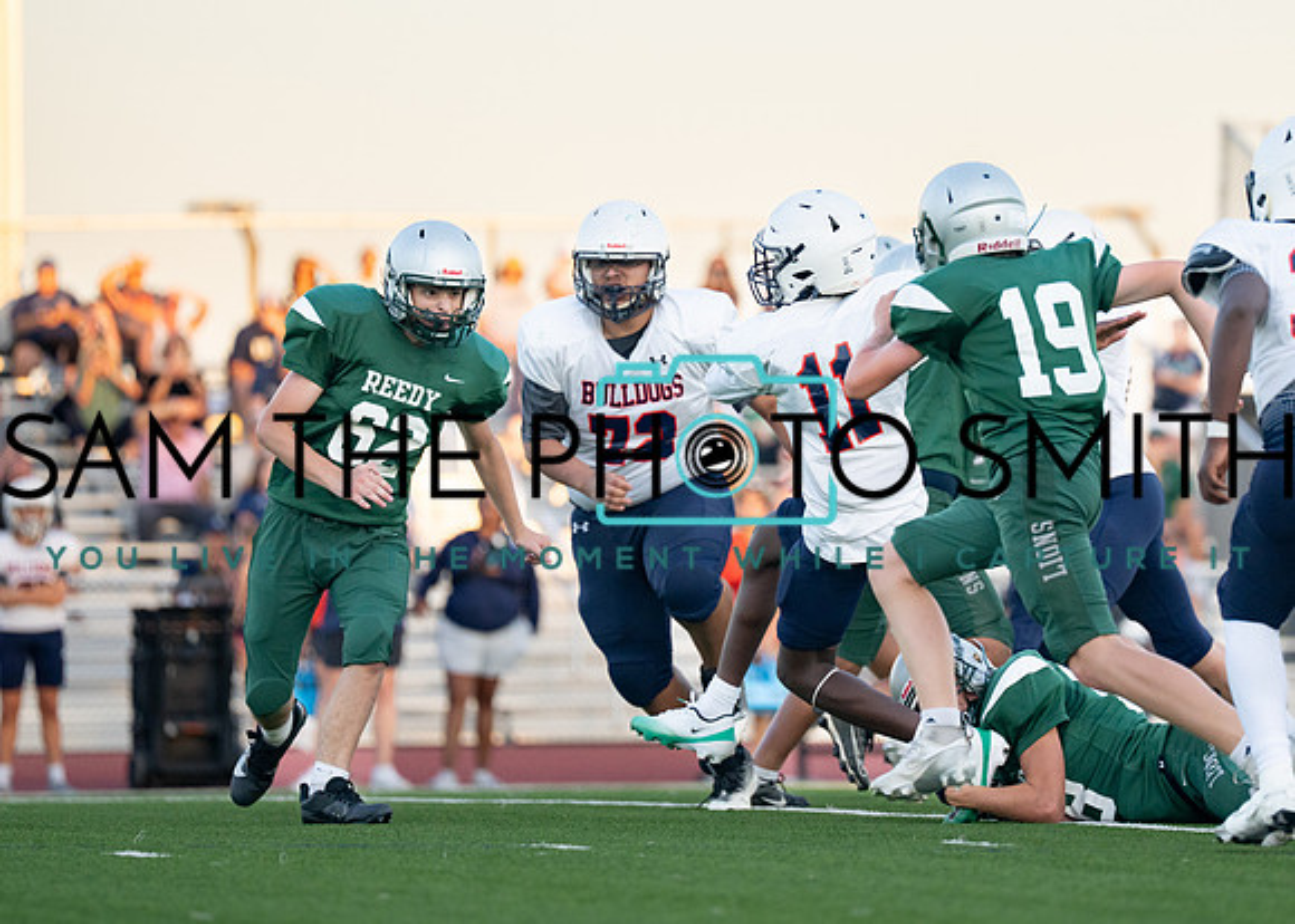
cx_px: 841
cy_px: 338
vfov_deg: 4.7
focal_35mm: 305
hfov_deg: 6.6
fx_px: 11213
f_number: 2.8
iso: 1000
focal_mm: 200
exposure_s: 1/2500
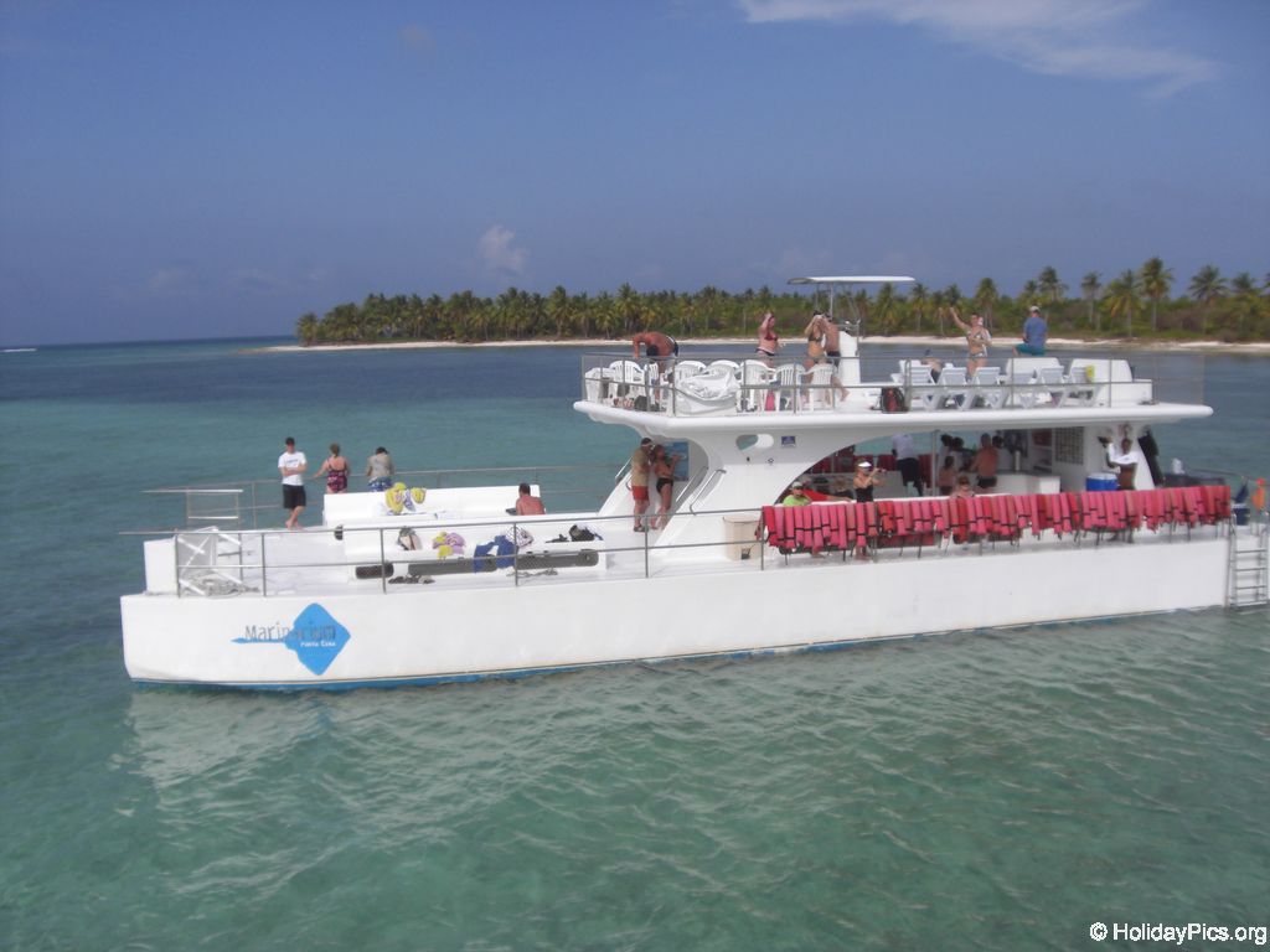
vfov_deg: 37.7
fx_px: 1394
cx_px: 635
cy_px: 476
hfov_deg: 49.0
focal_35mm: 38
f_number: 8
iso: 64
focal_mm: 6.2
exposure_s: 1/250
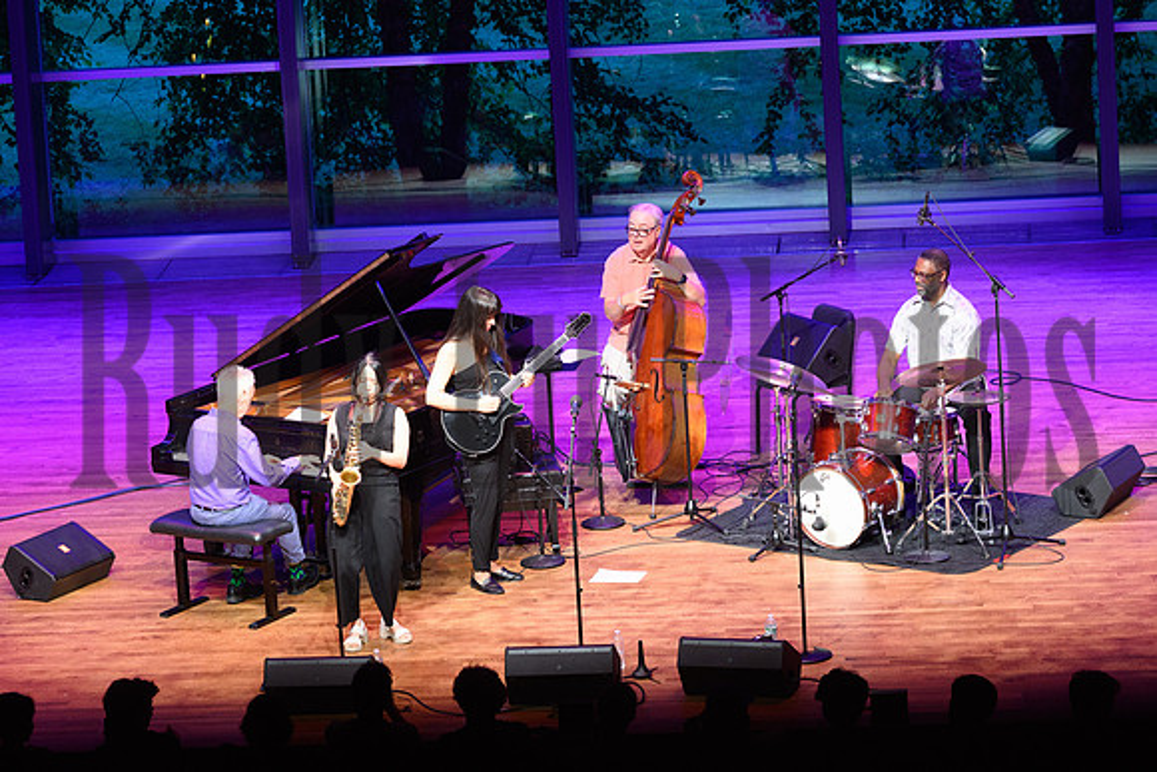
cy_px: 386
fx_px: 4500
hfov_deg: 14.7
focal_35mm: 140
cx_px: 578
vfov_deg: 9.8
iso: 3200
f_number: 5.6
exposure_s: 1/125
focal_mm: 140
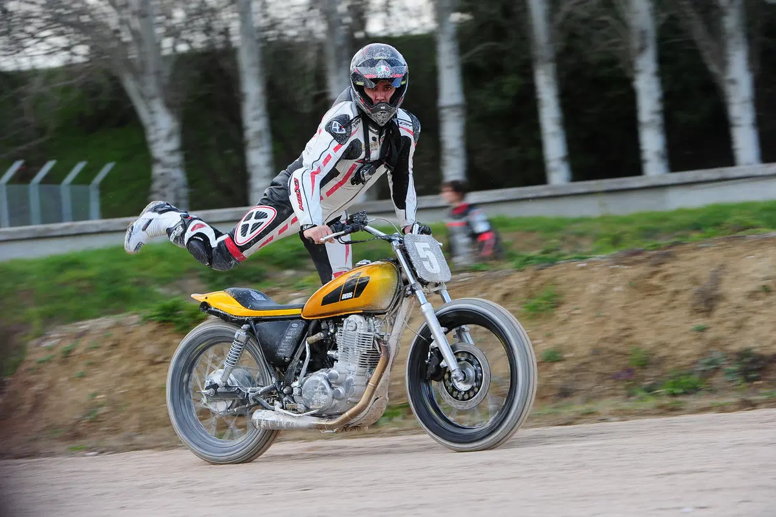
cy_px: 258
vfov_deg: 6.9
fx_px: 4309
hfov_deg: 10.3
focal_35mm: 200
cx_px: 388
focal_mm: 200
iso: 640
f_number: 8
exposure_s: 1/100
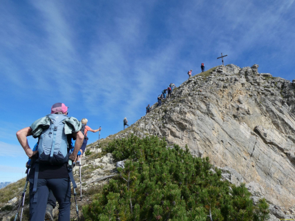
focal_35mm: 24
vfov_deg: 56.8
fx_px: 204
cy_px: 110
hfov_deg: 71.6
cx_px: 148
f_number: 3.5
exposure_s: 1/800
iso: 80
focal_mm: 4.3
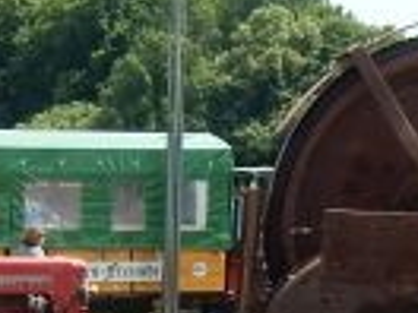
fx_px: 2198
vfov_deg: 7.7
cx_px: -111
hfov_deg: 10.6
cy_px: 680
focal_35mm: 182
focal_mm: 5.4
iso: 125
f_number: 4
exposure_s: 1/800
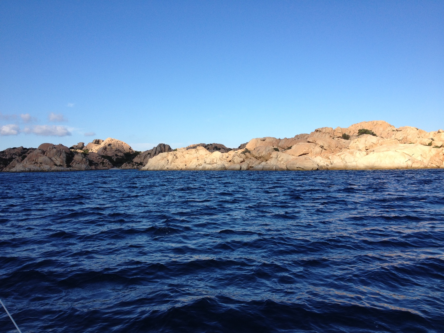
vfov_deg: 40.7
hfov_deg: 52.6
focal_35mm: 35
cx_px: 222
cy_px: 166
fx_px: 449
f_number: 2.4
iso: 64
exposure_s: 1/1577
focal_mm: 4.28
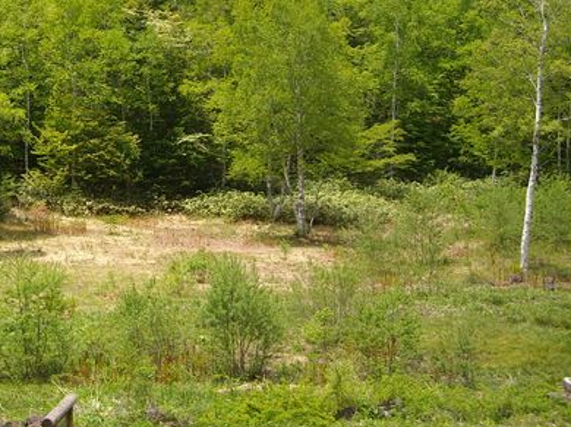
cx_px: 34
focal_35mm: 92
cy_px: 72
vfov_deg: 15.9
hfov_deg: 20.8
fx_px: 1517
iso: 64
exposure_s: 1/593
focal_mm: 7.1
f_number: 3.1
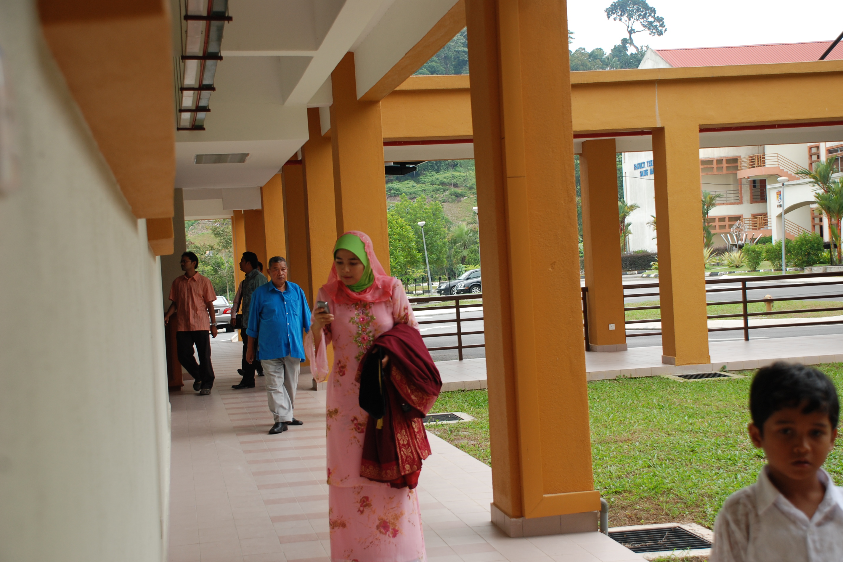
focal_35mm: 54
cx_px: 427
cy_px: 287
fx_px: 1253
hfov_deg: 37.2
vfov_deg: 25.3
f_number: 4.5
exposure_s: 1/250
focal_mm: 35
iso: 200
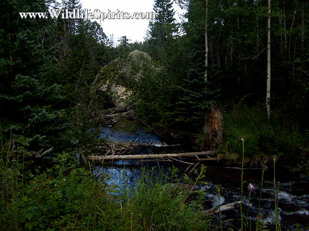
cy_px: 116
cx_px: 154
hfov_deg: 52.6
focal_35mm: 35
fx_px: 312
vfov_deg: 40.7
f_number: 7.1
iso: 80
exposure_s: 1/125
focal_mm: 5.8
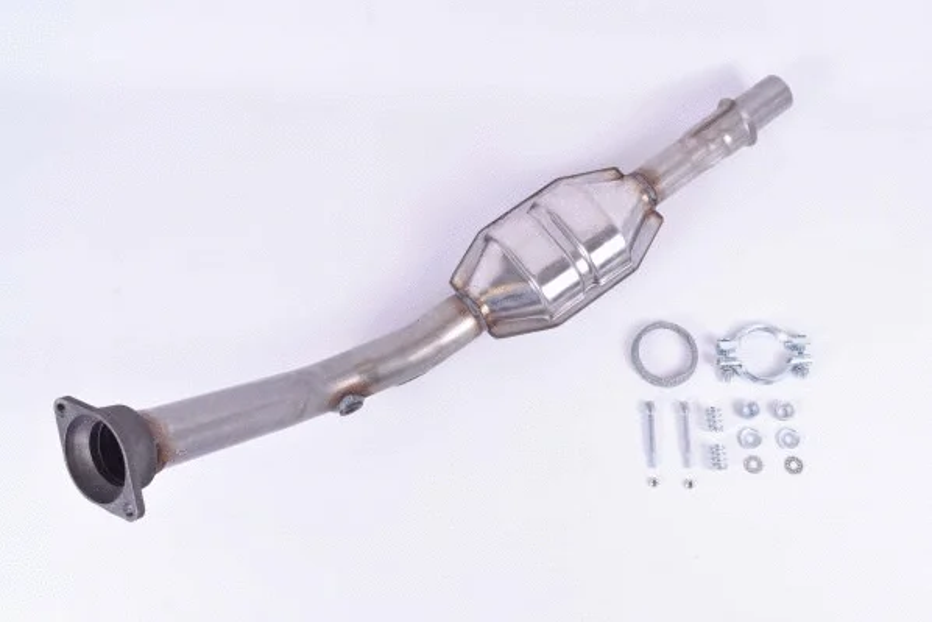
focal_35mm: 38
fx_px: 971
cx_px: 466
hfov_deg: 51.3
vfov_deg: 35.5
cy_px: 311
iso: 400
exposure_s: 1/60
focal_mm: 25
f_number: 16
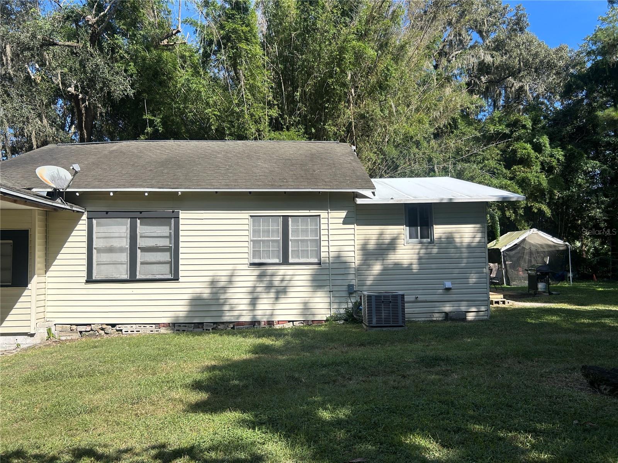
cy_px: 232
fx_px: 464
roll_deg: +1.6
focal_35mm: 26
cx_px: 309
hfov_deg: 67.3
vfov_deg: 53.1
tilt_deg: +3.4
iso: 50
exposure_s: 1/3257
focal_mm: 5.7
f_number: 1.5
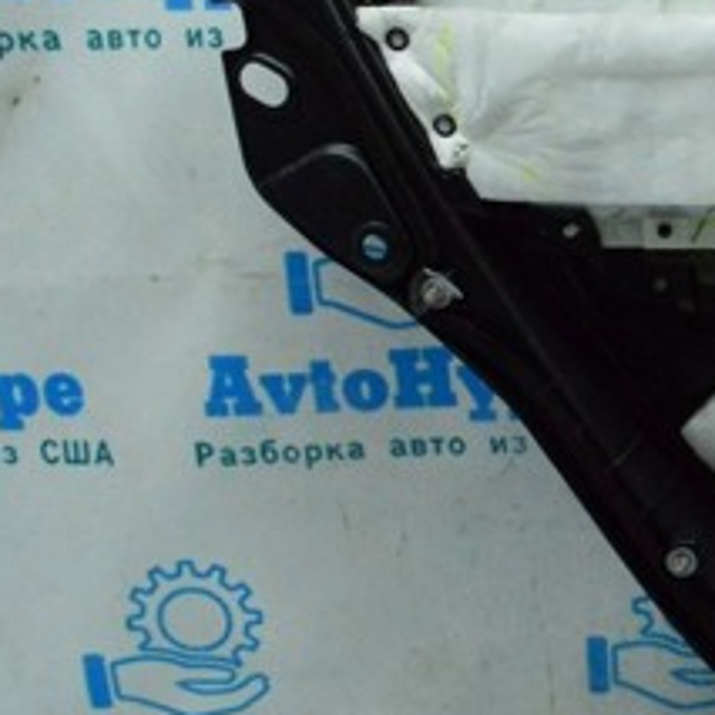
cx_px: 953
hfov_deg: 22.2
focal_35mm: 69
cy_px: 358
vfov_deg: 25.0
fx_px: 1612
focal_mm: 18
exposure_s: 1/640
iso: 6400
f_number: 6.3
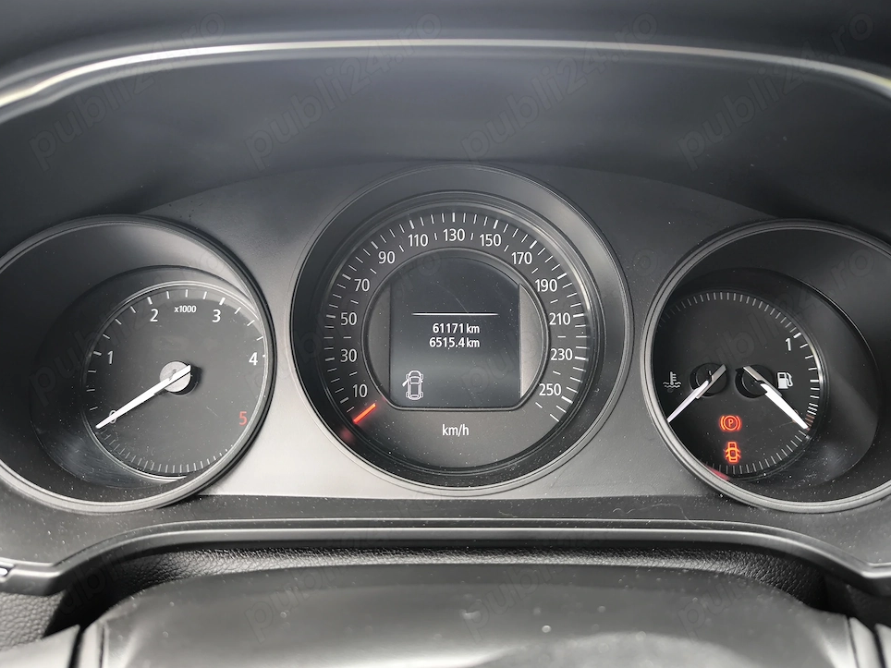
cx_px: 450
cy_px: 338
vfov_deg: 49.7
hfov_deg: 63.4
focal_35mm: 28
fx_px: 721
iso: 250
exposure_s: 1/50
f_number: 1.9
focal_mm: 6.92
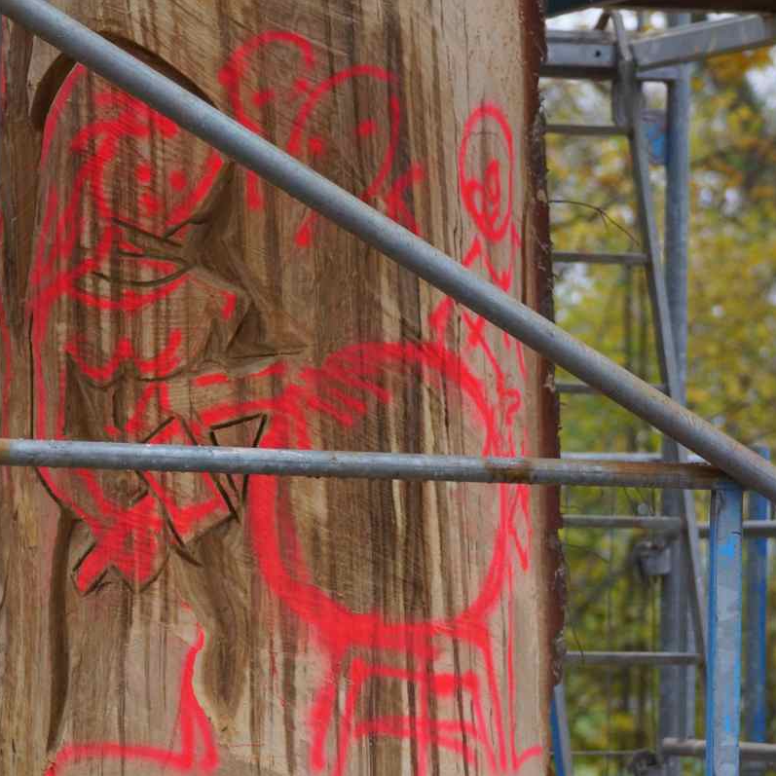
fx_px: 5351
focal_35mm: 211
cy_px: 388
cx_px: 220
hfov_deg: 8.3
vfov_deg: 8.3
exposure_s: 1/200
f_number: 5.6
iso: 1600
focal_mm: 110
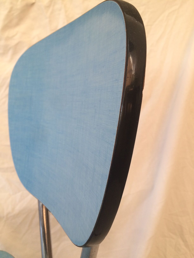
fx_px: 217
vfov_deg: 61.7
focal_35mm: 29
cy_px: 129
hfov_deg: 48.2
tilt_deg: -14.5
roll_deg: +5.3
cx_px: 97
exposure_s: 1/33
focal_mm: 4.15
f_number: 2.2
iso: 100
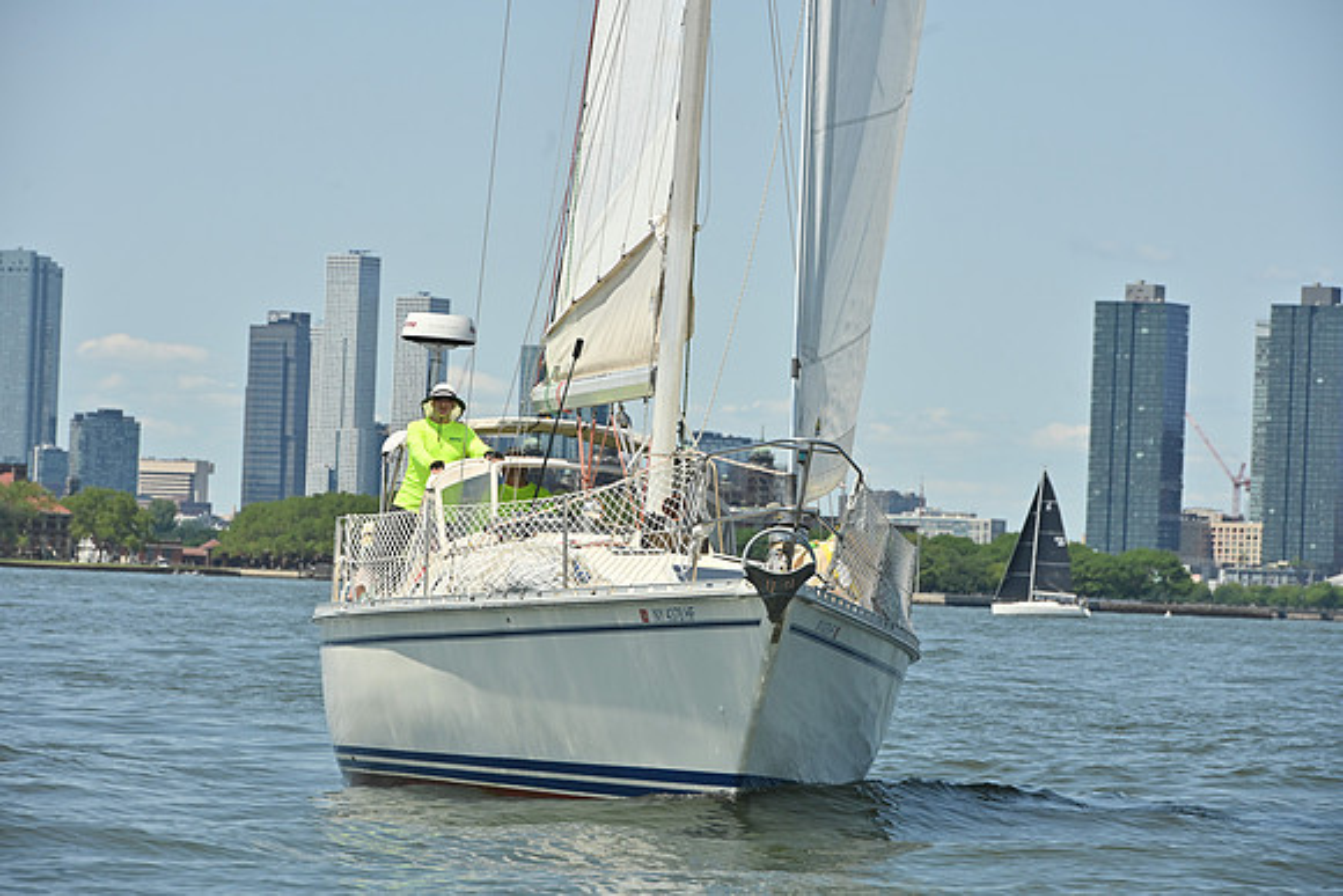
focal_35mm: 200
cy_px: 448
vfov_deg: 6.9
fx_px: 7463
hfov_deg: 10.3
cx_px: 672
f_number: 10
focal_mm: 200
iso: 320
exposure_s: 1/1000
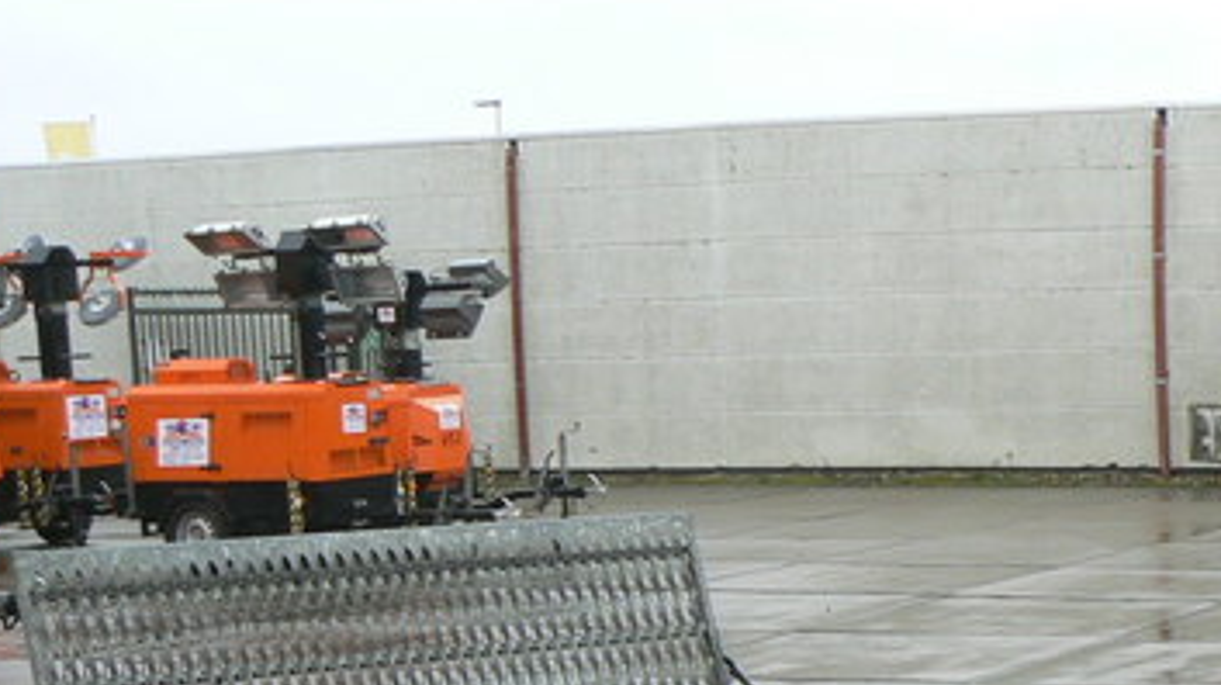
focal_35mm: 89
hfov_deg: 22.8
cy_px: 1014
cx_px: 1280
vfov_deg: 12.9
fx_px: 2880
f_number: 4
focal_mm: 6
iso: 80
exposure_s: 1/100
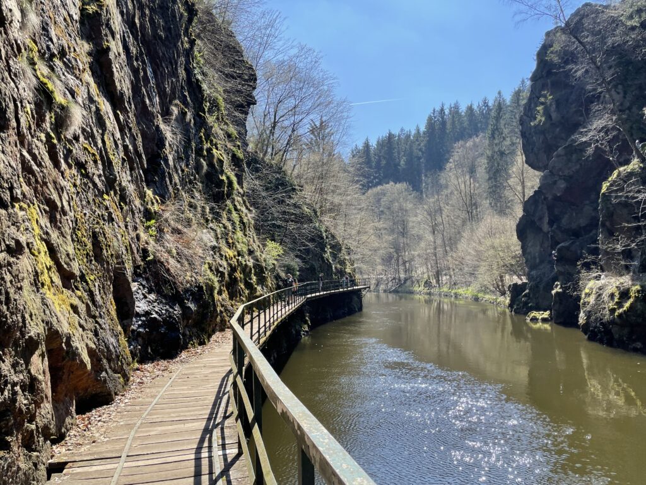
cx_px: 323
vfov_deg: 53.1
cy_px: 242
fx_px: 485
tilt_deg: +4.0
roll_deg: +0.9
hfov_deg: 67.3
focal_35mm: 26
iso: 32
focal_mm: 4.2
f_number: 1.6
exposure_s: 1/1366
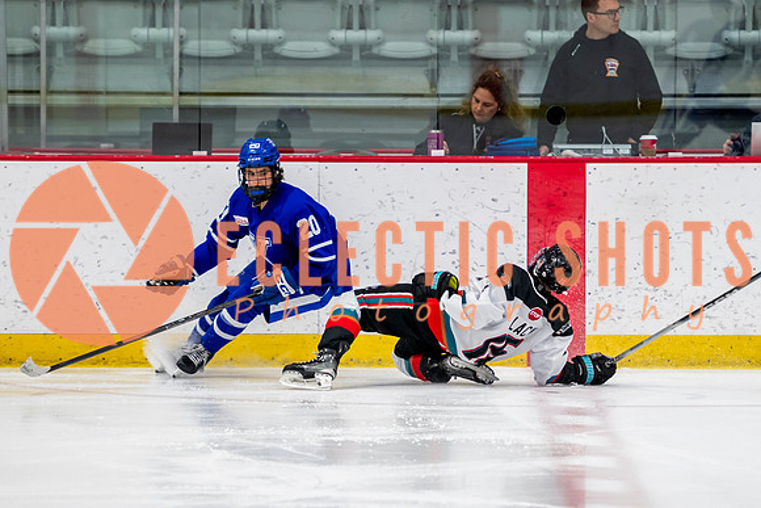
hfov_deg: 7.4
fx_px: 5869
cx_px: 452
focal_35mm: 278
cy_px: 258
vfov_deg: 5.0
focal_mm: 165
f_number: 3.2
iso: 1600
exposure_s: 1/800
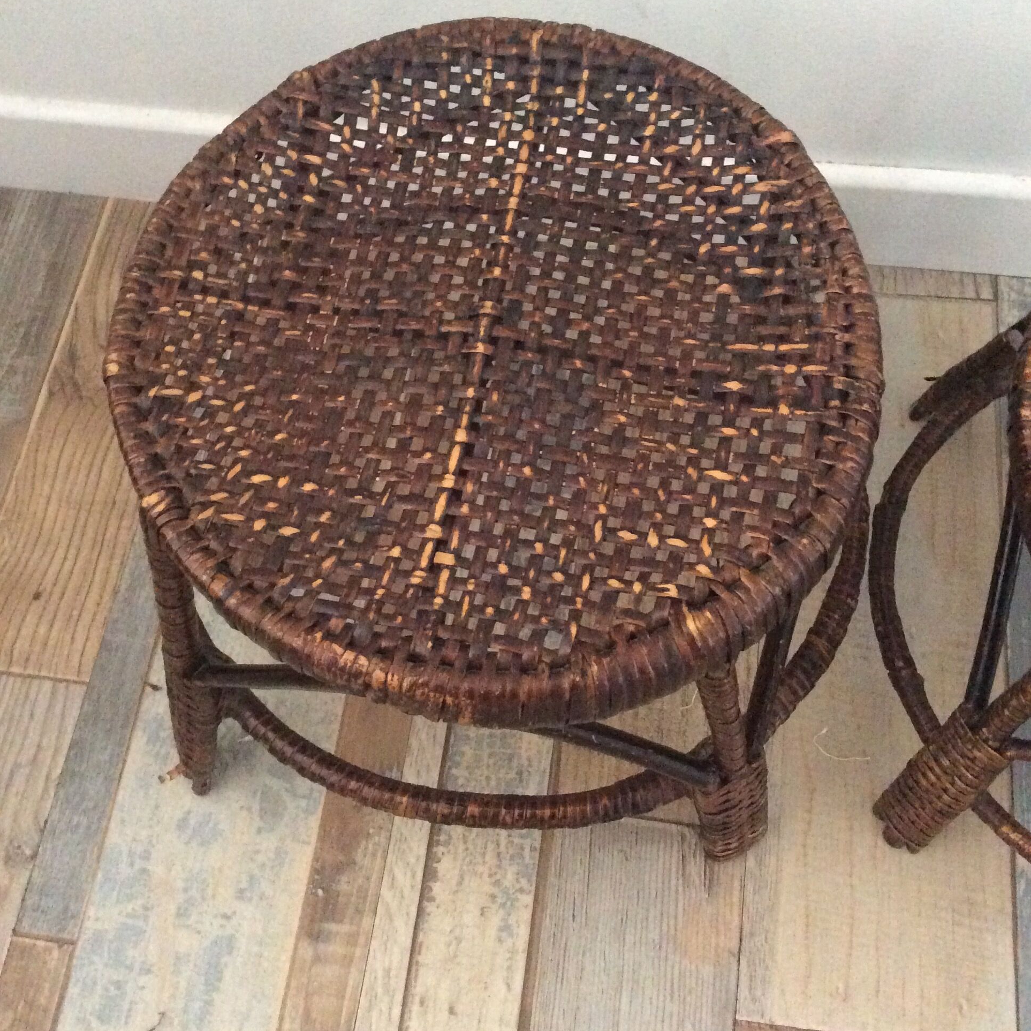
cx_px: 517
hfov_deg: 43.9
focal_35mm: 38
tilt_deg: -63.1
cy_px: 432
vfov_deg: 43.7
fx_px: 1280
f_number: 2.4
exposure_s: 1/17
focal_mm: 3.3
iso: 500
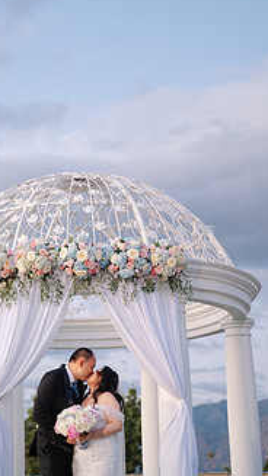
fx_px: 909
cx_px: 84
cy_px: 259
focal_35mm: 72
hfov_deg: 16.7
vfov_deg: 29.3
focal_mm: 50
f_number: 1.8
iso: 400
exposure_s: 1/80
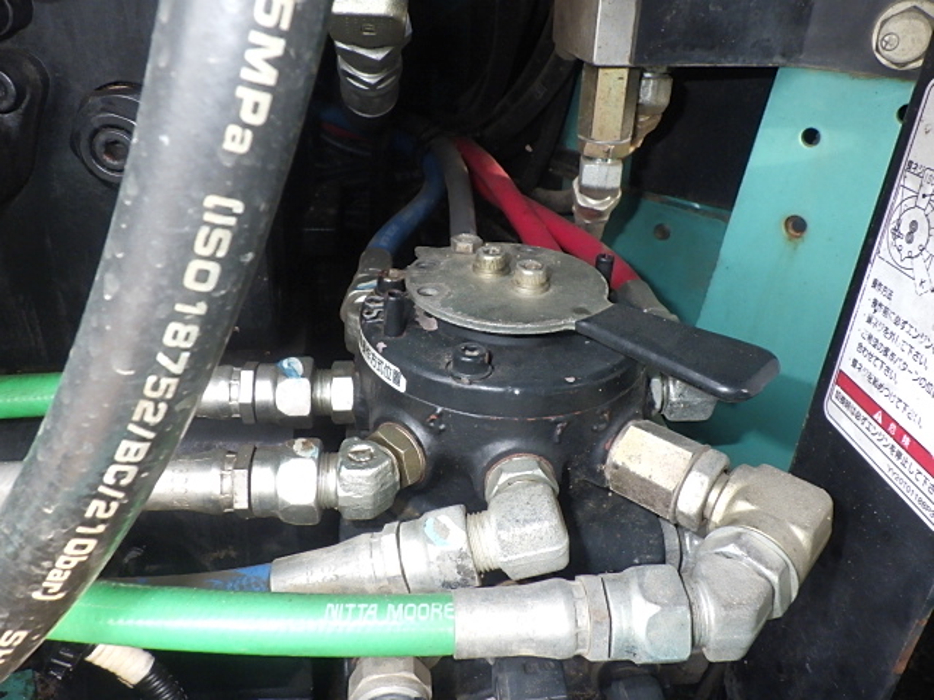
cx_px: 467
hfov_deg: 63.4
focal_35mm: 28
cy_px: 350
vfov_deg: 49.7
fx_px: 755
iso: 400
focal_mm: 5
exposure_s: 1/40
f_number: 4.2
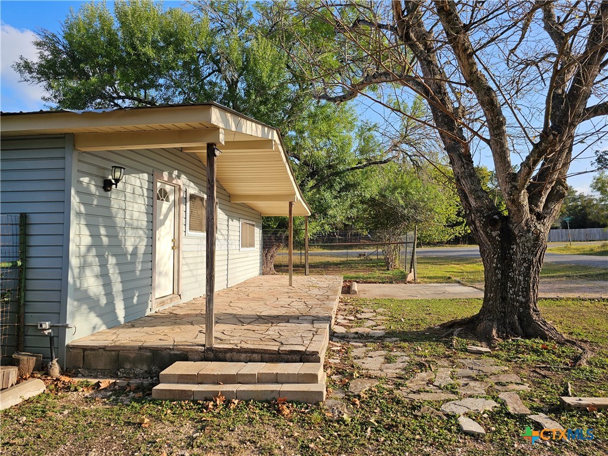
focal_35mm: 23
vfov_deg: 58.9
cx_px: 304
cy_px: 228
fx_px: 404
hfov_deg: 73.9
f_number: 1.7
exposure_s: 1/390
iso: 10
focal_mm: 6.3
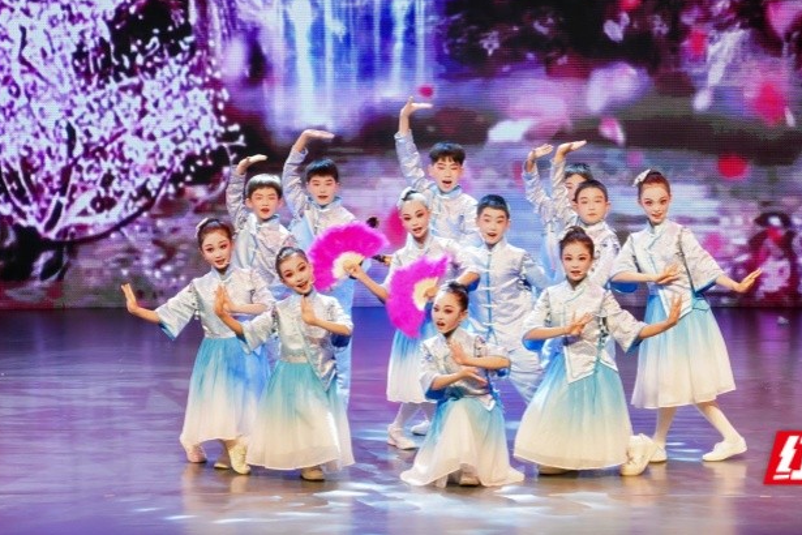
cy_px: 146
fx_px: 2673
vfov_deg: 11.4
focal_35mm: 120
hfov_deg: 17.1
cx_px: 450
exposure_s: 1/50
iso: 125
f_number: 4
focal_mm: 55
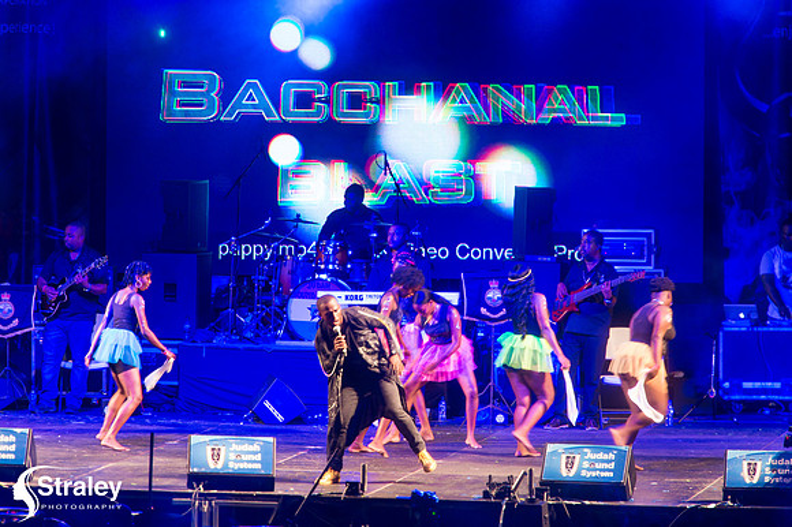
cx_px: 396
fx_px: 6596
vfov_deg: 4.6
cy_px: 264
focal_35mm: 300
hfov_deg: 6.9
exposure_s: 1/60
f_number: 5.6
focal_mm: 300
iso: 2500
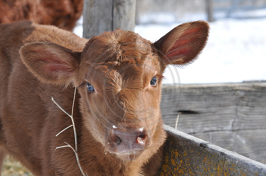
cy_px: 88
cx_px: 133
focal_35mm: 135
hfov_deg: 15.2
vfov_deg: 10.1
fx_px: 996
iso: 200
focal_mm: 90
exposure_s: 1/320
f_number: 9
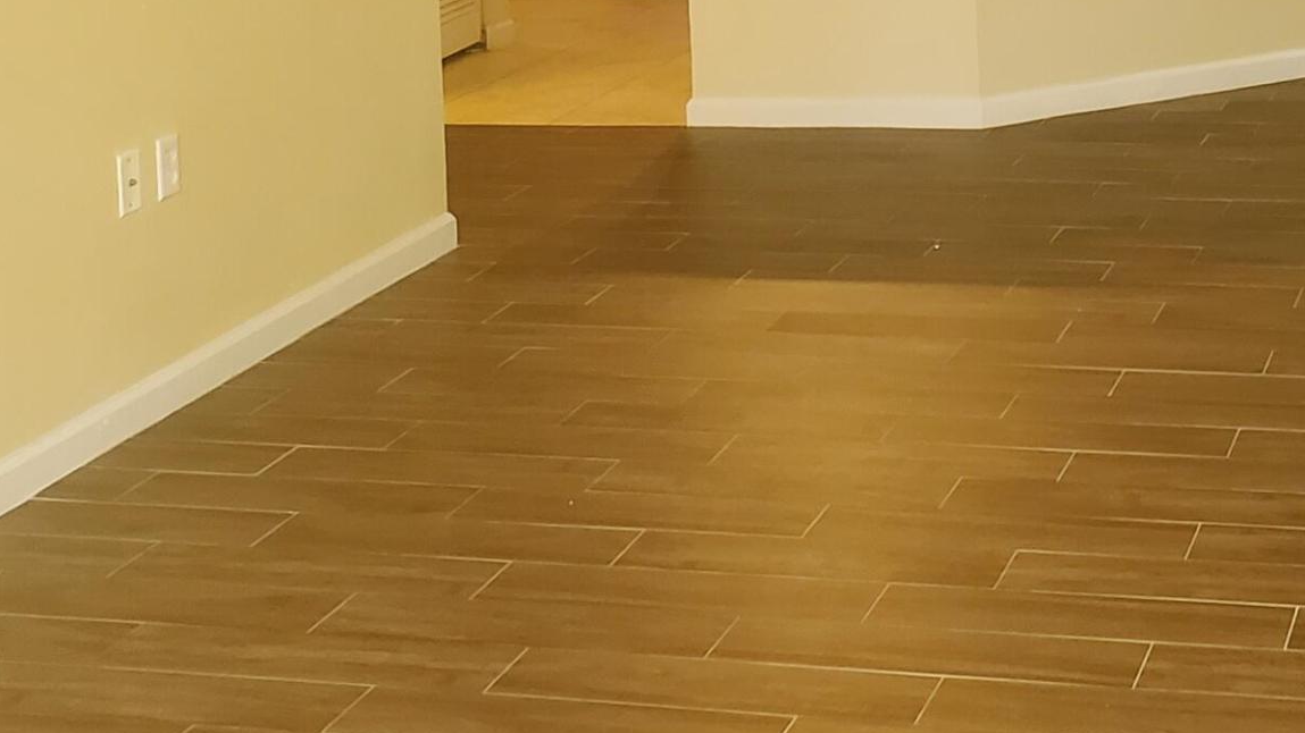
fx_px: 2457
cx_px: 978
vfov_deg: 15.8
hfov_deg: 29.3
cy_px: -325
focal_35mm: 71
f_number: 2.4
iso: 200
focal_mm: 4.3
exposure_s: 1/39
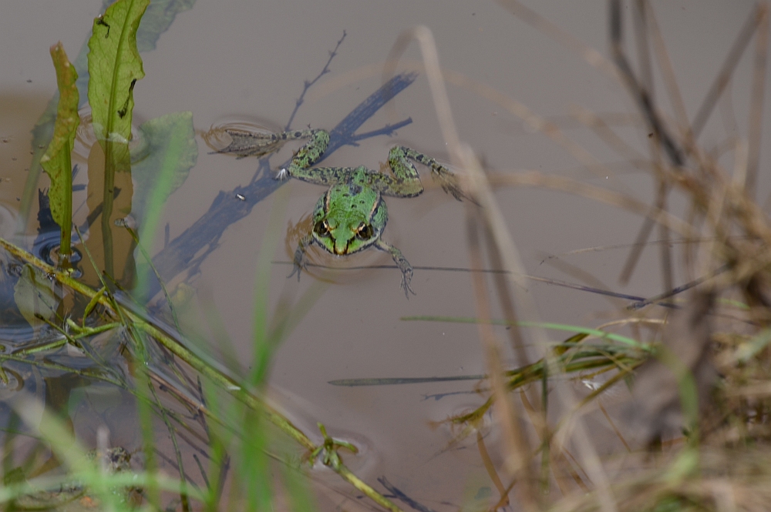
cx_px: 386
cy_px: 256
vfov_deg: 3.0
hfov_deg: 4.6
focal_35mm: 450
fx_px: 9629
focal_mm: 300
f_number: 11
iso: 100
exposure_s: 1/80
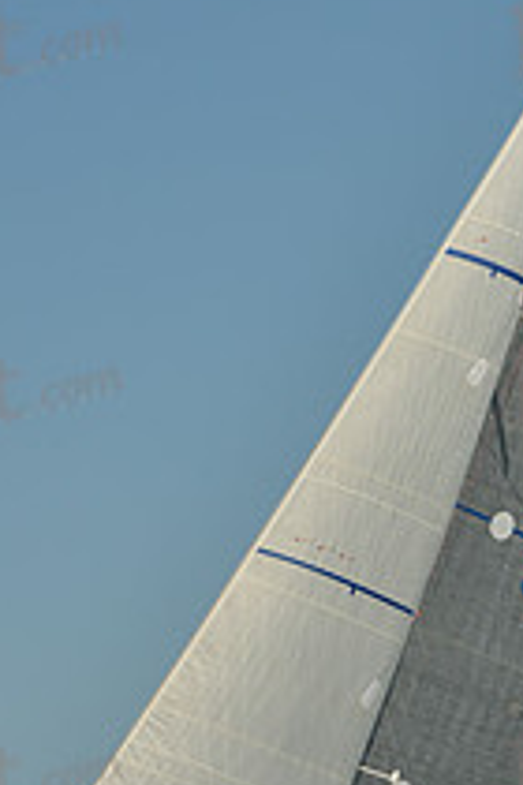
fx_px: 5121
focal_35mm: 235
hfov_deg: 5.8
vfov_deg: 8.7
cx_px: 316
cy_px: 576
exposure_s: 1/1000
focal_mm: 85
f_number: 8
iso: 280
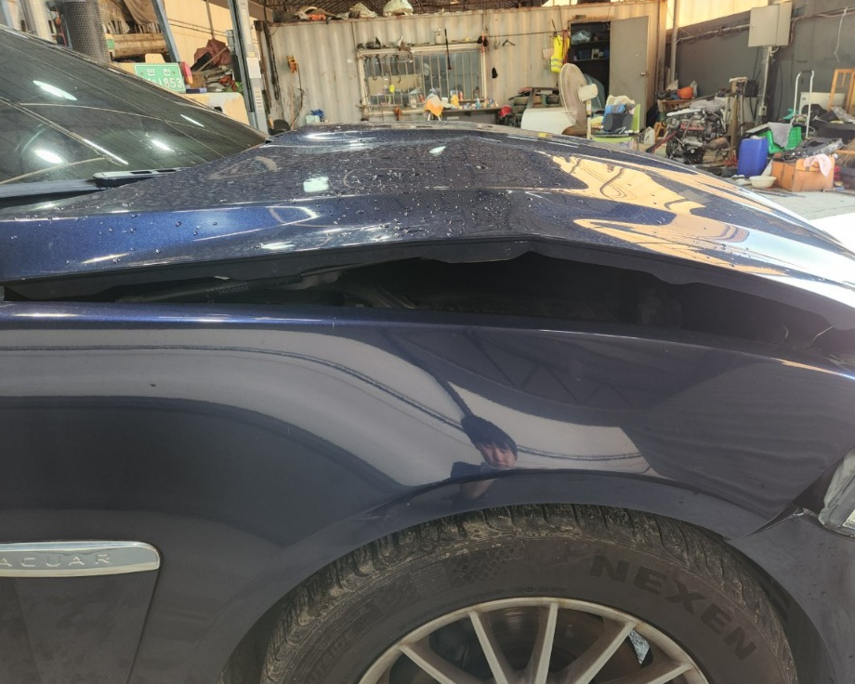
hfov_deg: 68.0
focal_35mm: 25
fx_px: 633
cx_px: 466
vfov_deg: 56.8
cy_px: 338
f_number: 1.8
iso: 160
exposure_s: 1/120
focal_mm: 5.4
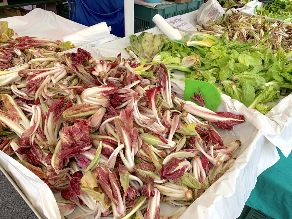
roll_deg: -0.5
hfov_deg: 67.3
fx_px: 219
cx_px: 146
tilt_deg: -37.3
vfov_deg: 53.1
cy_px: 110
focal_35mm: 26
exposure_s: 1/179
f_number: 1.8
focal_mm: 4.25
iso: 25
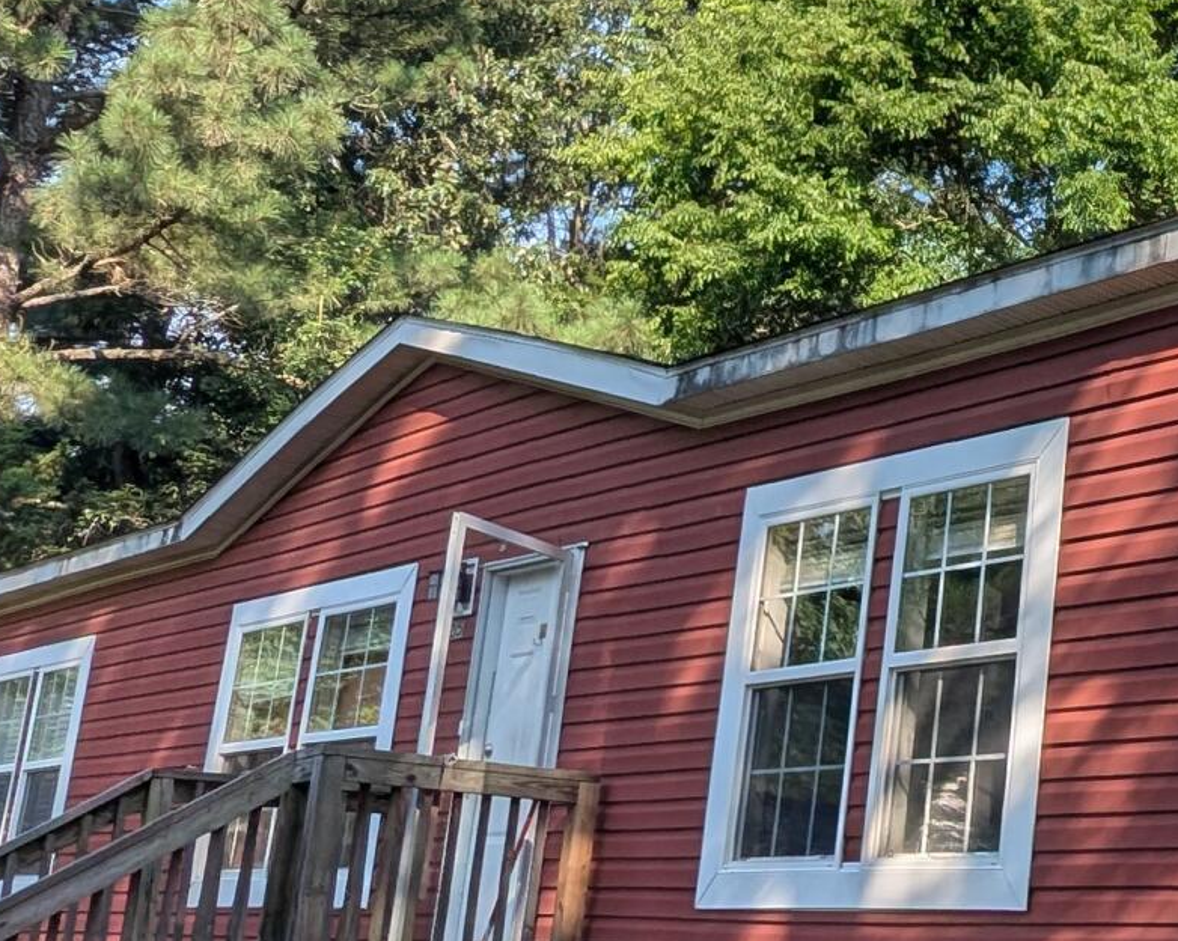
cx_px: 1371
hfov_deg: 28.0
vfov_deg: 25.4
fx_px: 2091
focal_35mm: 60
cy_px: 429
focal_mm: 2.35
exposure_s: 1/720
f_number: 2.2
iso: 50
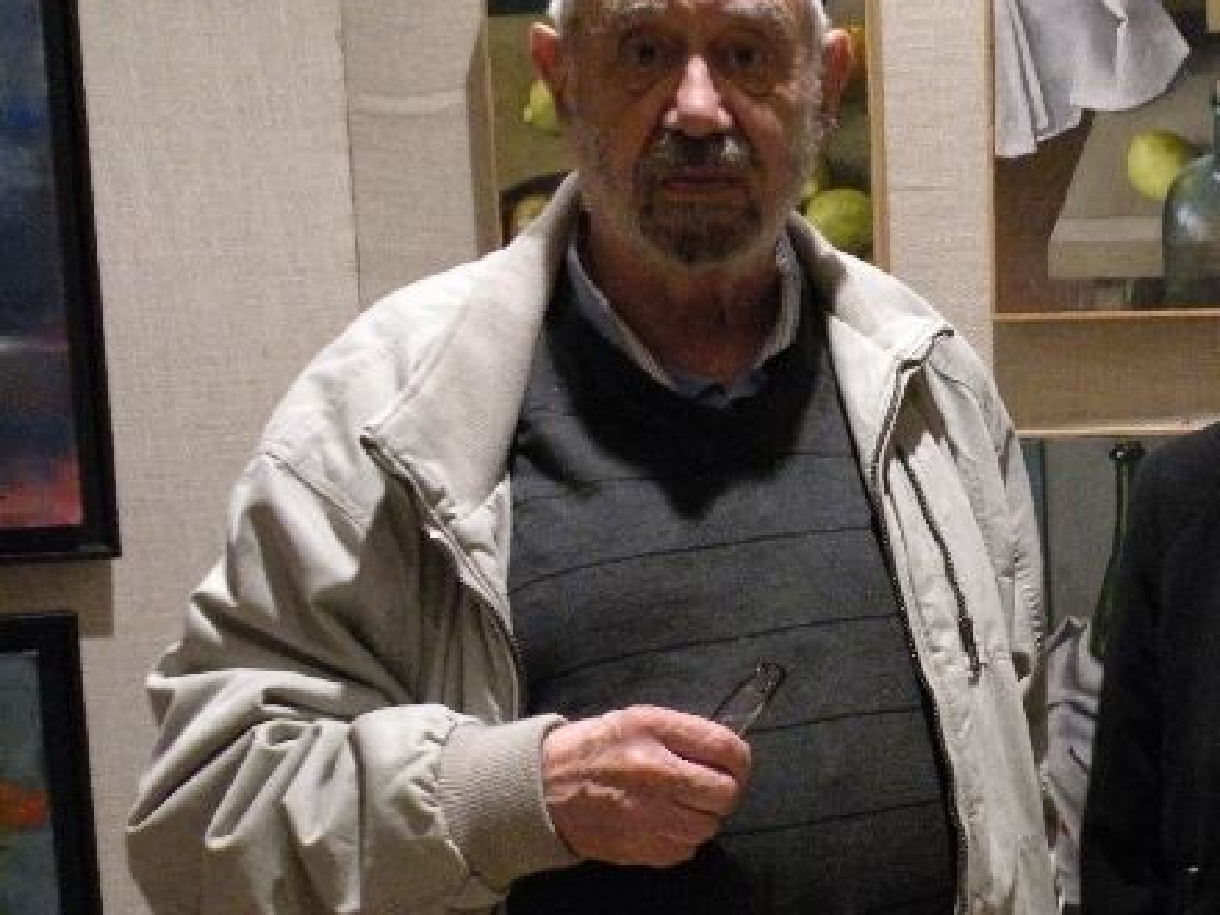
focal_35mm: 60
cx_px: 1087
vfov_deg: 24.1
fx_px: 2115
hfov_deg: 30.8
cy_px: 690
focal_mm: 5.8
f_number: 3.2
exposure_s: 1/60
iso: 400
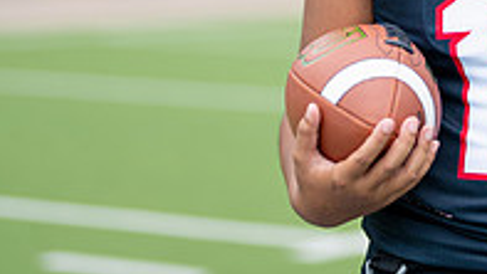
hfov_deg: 11.2
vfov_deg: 6.4
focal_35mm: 189
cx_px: 534
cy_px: -93
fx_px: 2442
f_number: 1.2
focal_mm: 50
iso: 100
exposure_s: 1/1250
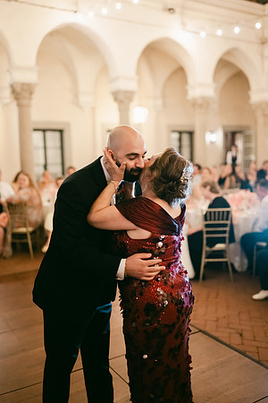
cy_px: 202
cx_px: 134
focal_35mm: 35
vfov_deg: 54.4
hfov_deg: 37.9
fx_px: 391
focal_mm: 35
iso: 6400
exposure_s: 1/125
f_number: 1.4
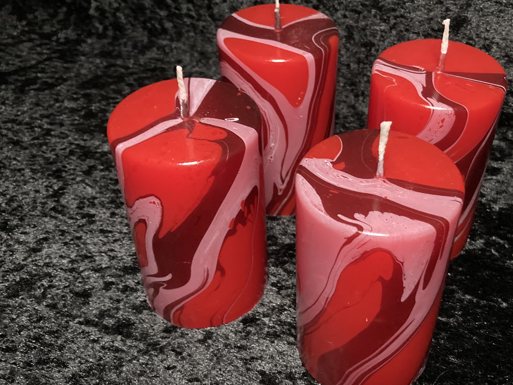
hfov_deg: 47.5
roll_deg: -2.7
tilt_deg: -43.2
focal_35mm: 39
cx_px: 315
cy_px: 197
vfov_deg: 36.8
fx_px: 578
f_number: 1.8
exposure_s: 1/17
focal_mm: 3.99
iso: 640
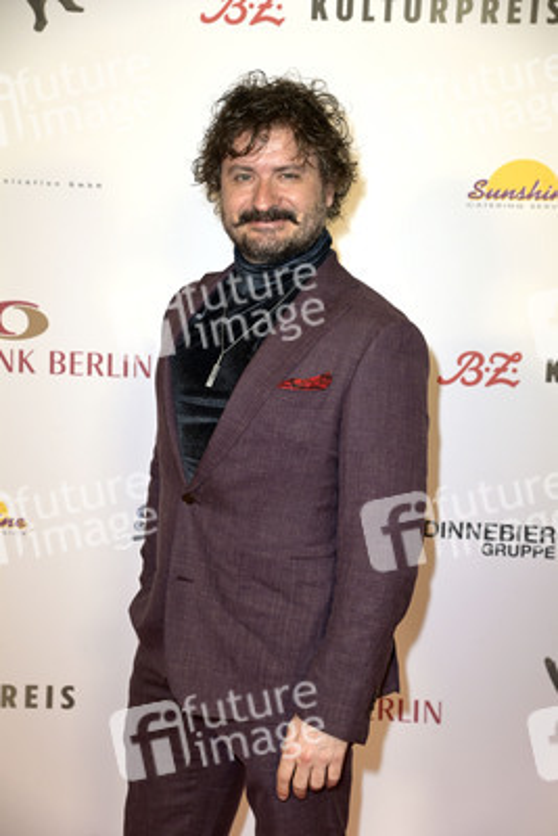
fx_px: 1742
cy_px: 418
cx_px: 279
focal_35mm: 75
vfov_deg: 27.0
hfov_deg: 18.2
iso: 640
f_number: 5.6
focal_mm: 75
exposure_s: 1/160
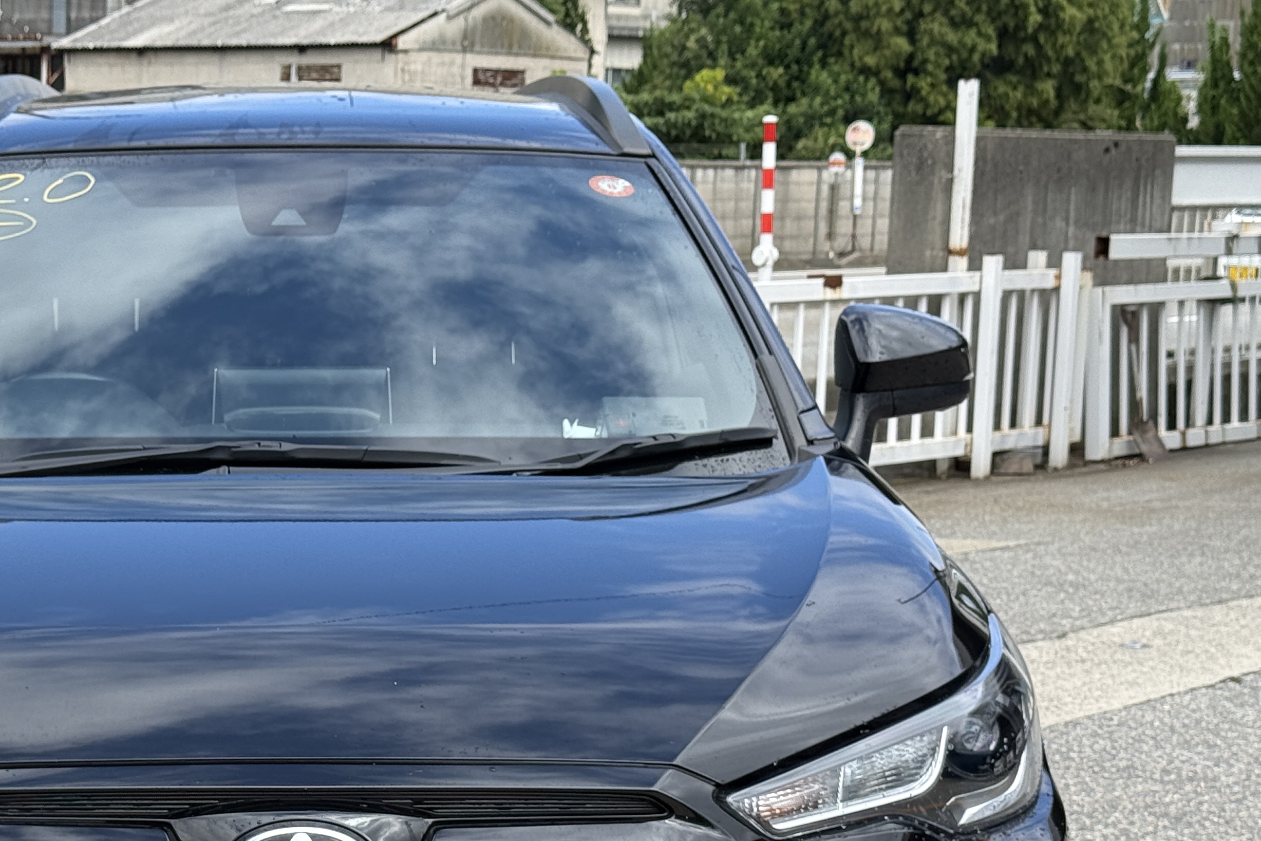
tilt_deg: -9.5
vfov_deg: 16.5
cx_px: 297
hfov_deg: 24.5
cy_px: 679
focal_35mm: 82
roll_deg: -1.2
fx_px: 2872
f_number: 1.78
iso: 64
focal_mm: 6.76
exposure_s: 1/1931
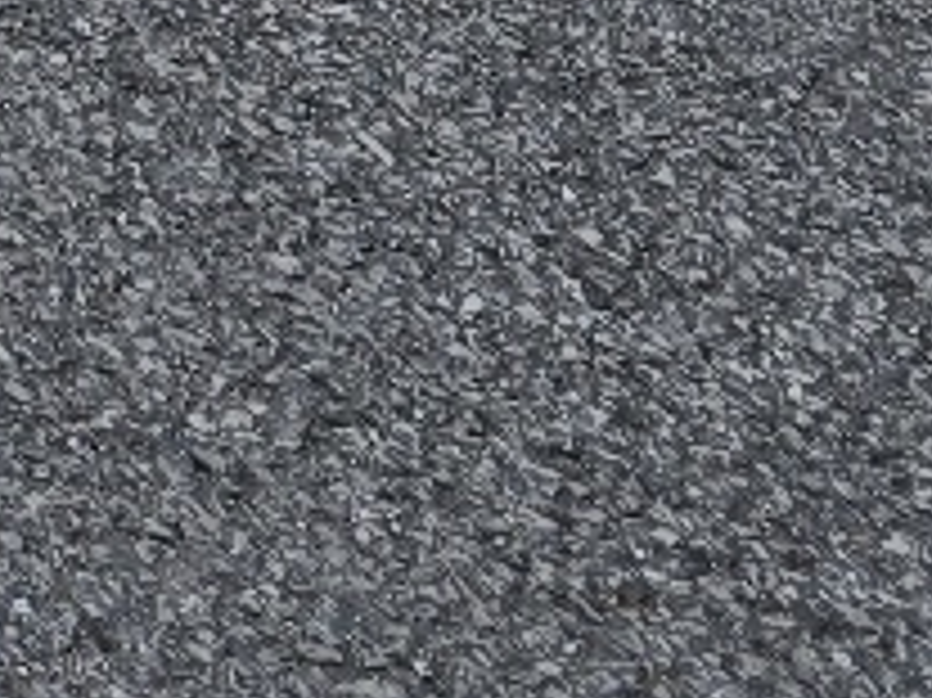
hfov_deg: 8.6
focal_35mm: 178
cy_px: -1837
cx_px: -2157
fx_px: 4790
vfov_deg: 6.9
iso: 12
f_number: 1.7
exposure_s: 1/345
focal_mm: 6.3
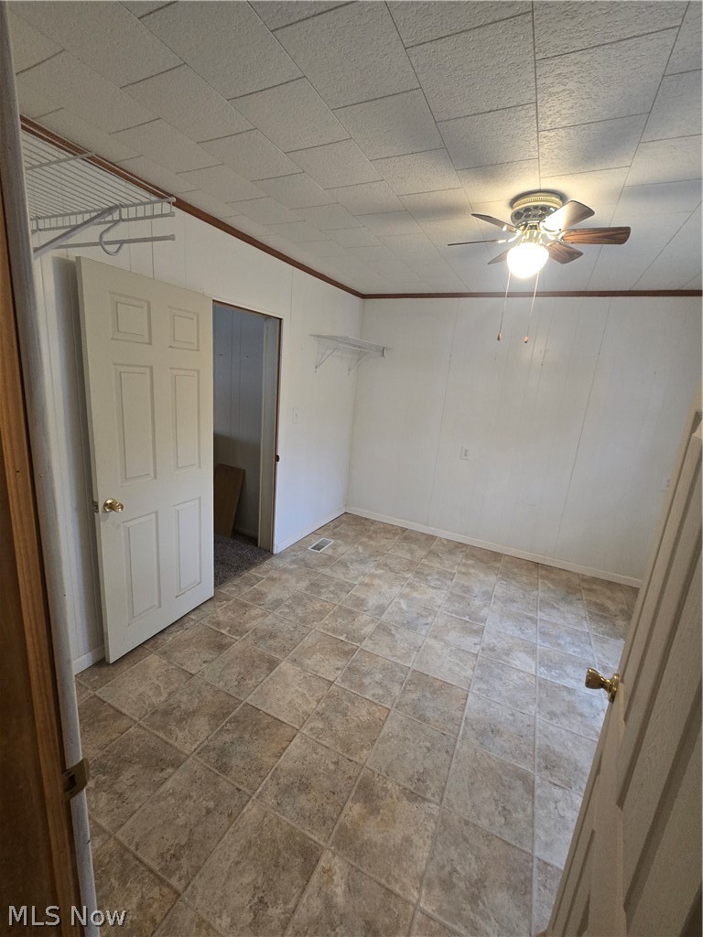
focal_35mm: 13
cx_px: 352
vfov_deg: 106.2
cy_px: 468
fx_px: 352
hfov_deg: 89.9
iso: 320
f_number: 2.2
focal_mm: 2.2
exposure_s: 1/60
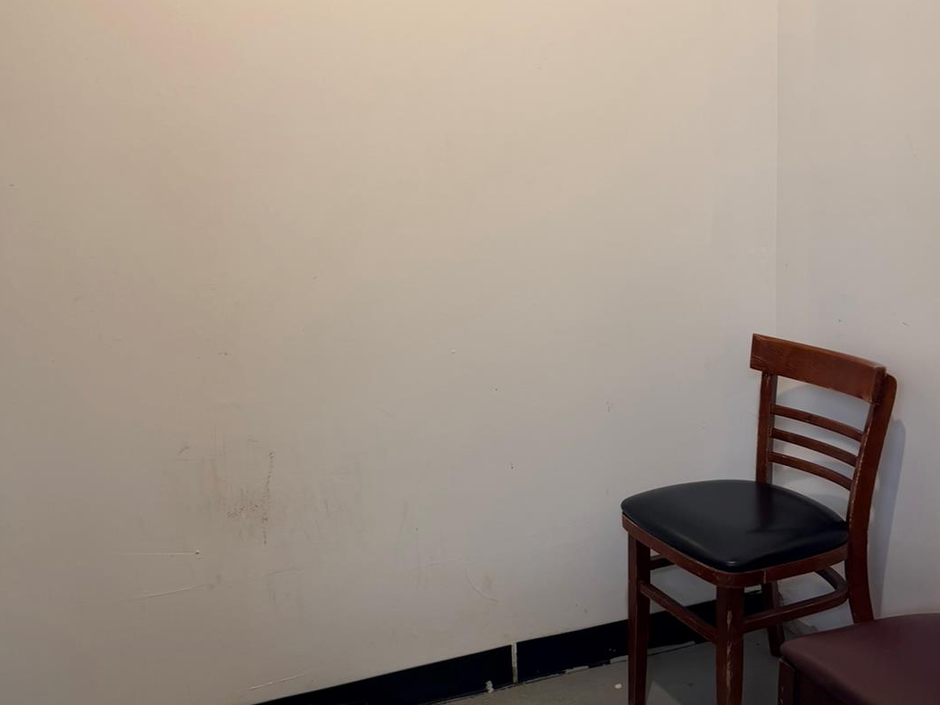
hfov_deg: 52.6
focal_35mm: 35
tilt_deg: -9.3
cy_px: 312
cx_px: 504
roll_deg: +1.8
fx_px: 951
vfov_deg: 40.6
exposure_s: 1/60
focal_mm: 6.76
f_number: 1.78
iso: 125
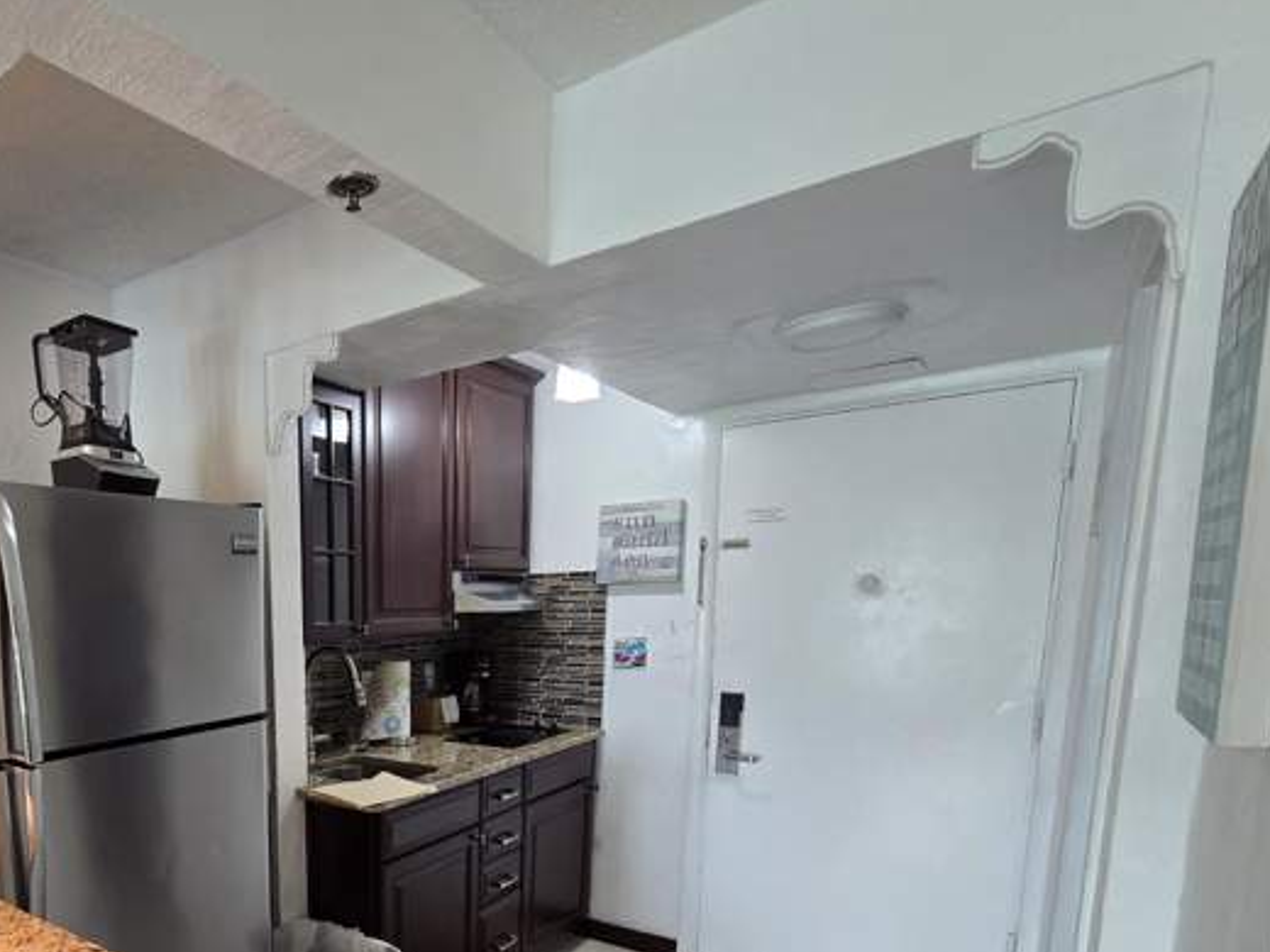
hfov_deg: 75.2
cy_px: 708
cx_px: 303
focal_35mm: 20
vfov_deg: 62.4
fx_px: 734
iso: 200
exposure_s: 1/60
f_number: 2.2
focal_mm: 2.2
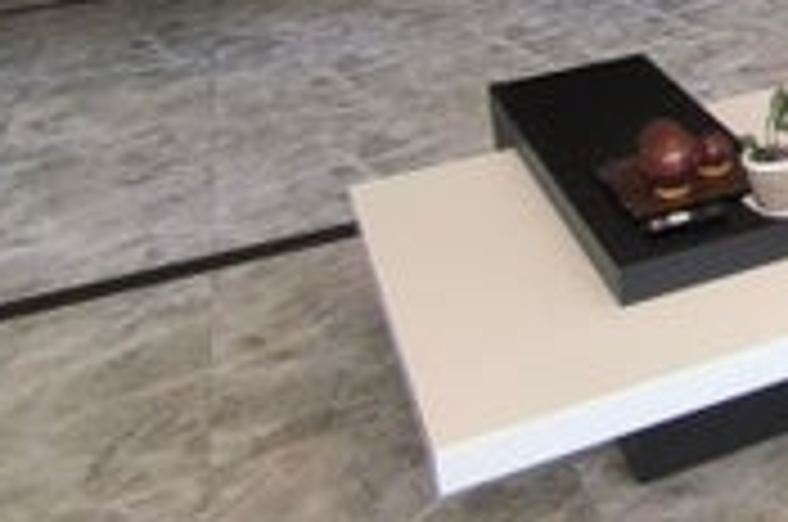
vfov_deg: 20.7
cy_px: -104
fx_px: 1333
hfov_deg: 28.5
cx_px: 950
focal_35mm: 61
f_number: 2.2
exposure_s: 1/50
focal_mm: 1.65
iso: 100
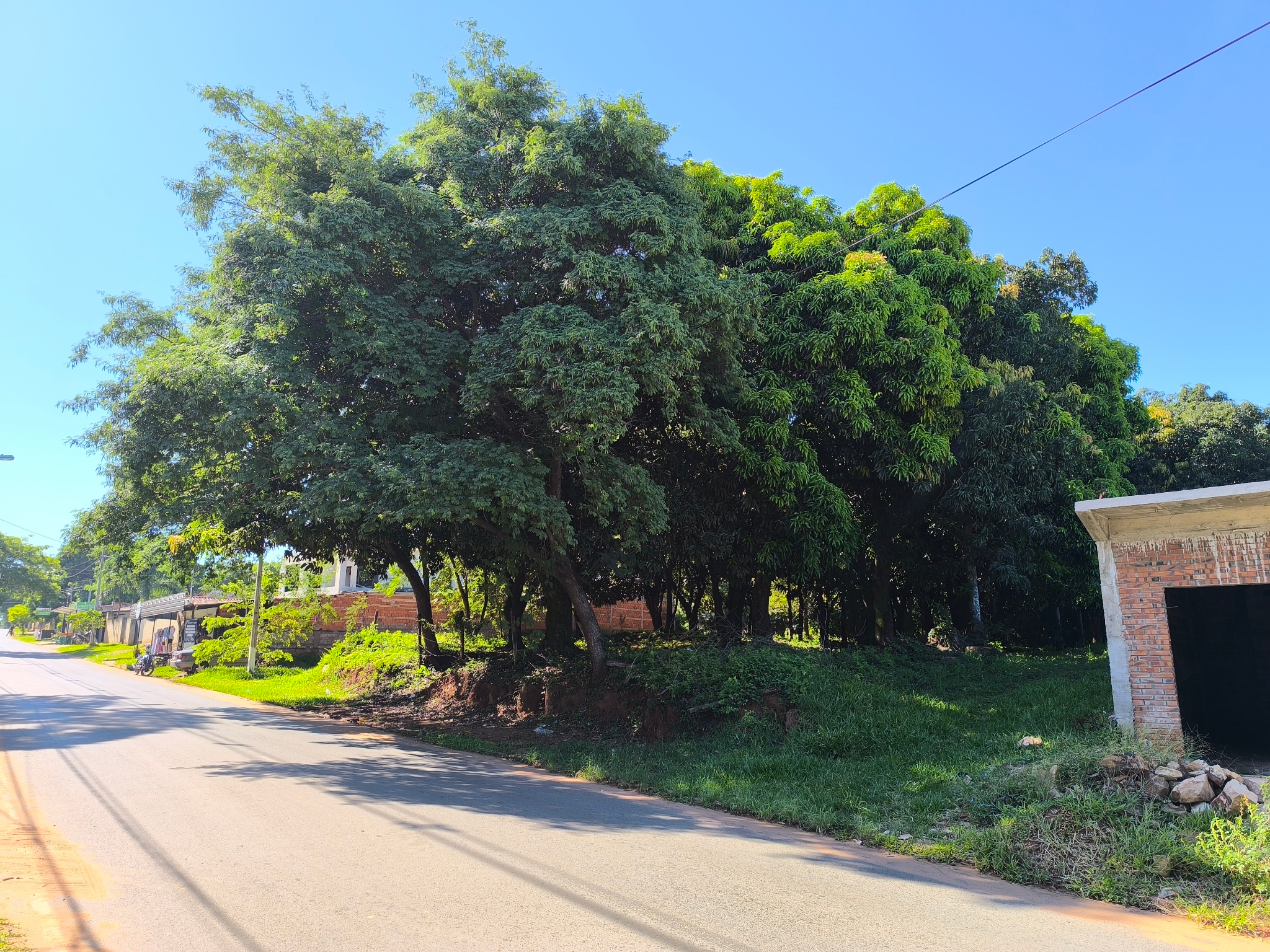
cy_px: 476
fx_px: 844
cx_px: 635
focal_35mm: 23
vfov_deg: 58.9
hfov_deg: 73.9
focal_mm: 6.14
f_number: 1.65
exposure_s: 1/261
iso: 50
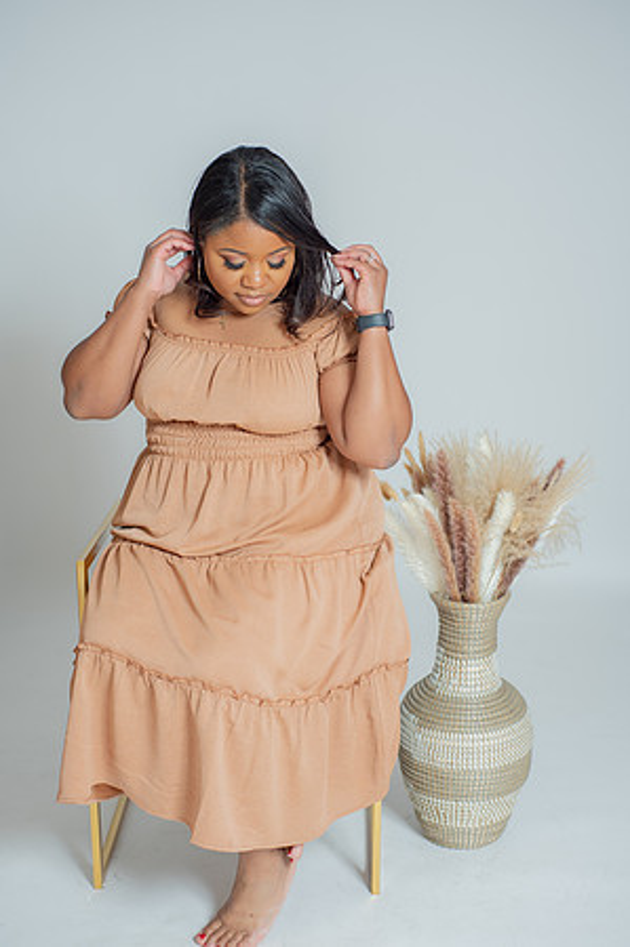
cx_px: 315
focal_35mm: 50
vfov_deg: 39.6
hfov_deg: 26.9
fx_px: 1315
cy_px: 474
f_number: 3.2
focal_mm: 50
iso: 100
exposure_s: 1/200
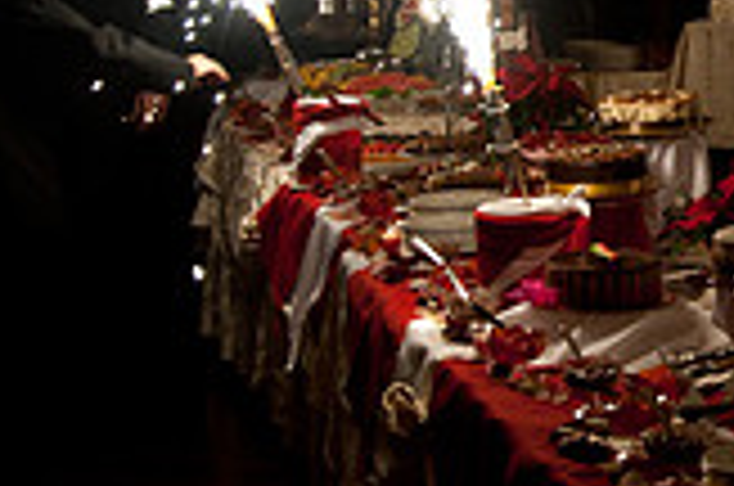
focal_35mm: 114
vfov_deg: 11.9
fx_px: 2320
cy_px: 27
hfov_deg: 16.7
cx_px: 1009
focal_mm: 32
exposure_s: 1/125
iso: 1250
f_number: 6.3
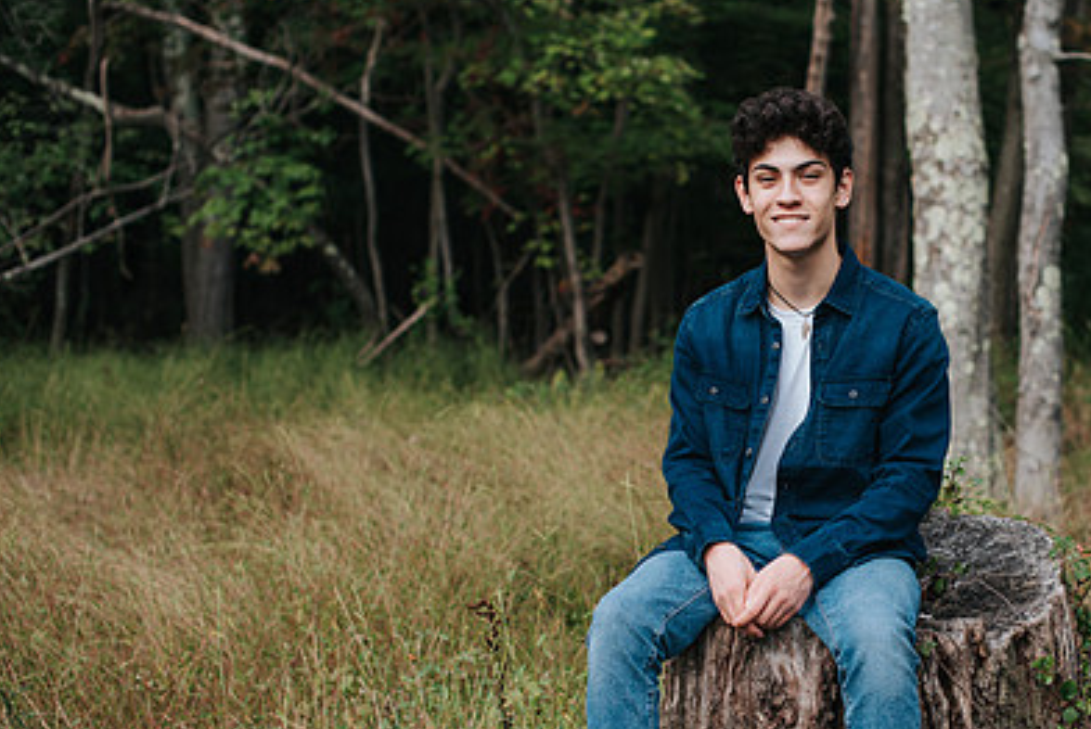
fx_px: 2275
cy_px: 452
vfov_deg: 18.2
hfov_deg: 26.7
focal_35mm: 75
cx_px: 788
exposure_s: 1/320
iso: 100
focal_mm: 50
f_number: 2.8
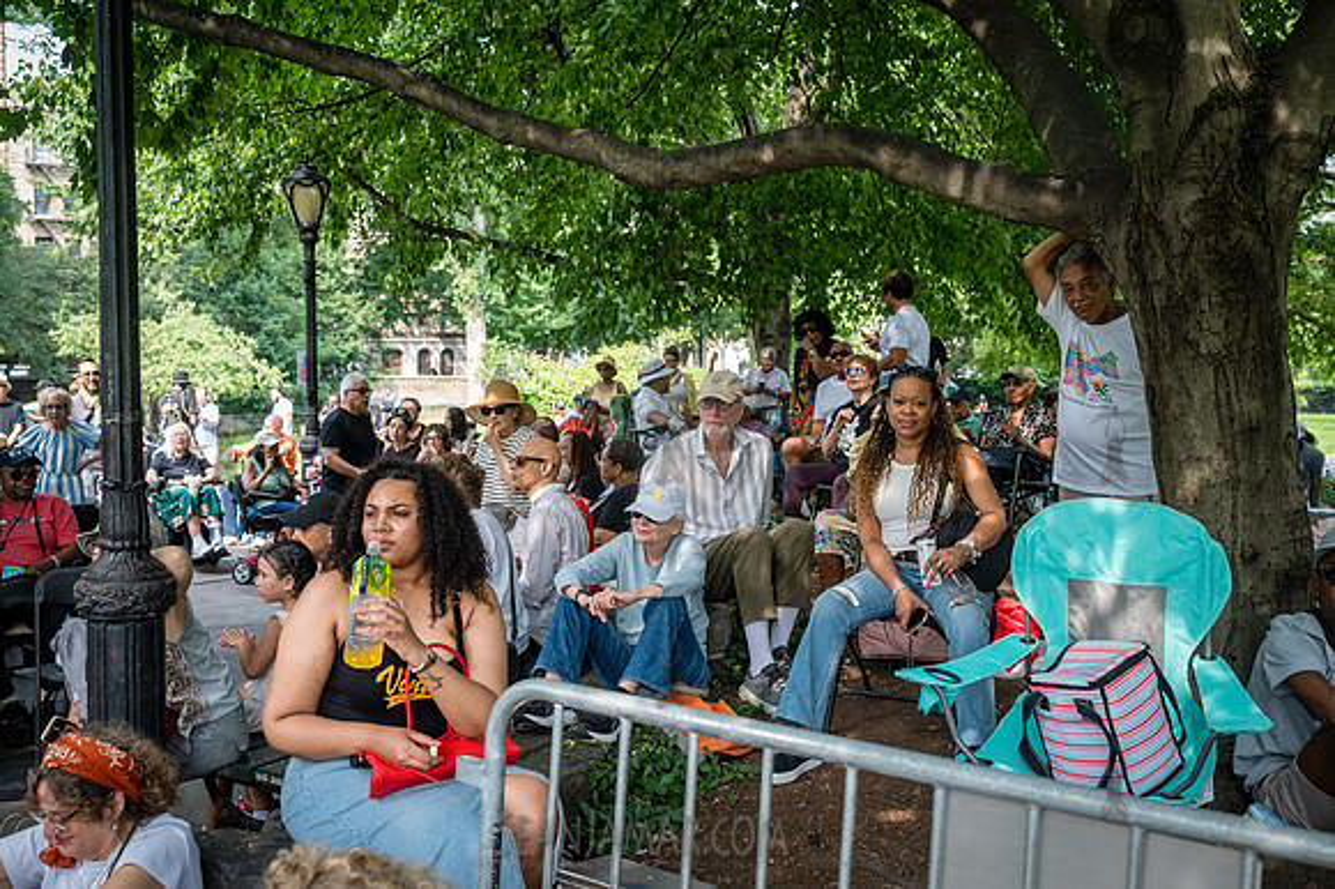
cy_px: 444
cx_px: 668
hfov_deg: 54.5
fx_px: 1297
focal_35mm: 35
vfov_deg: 37.8
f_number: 4
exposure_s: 1/250
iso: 640
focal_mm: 35
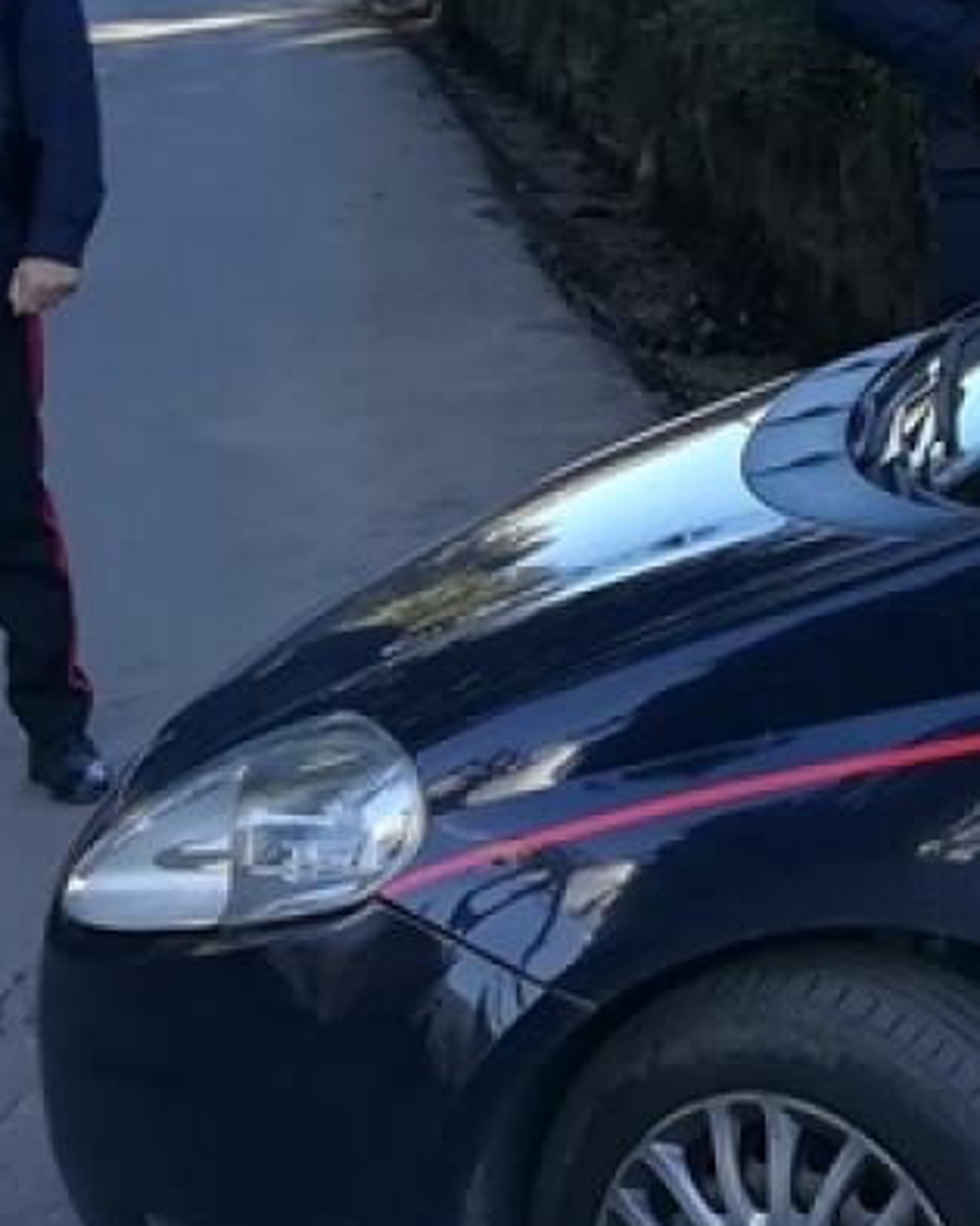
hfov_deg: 14.2
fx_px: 3736
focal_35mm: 103
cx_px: 1338
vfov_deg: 17.7
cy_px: -280
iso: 50
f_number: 2.2
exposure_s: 1/455
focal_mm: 3.83
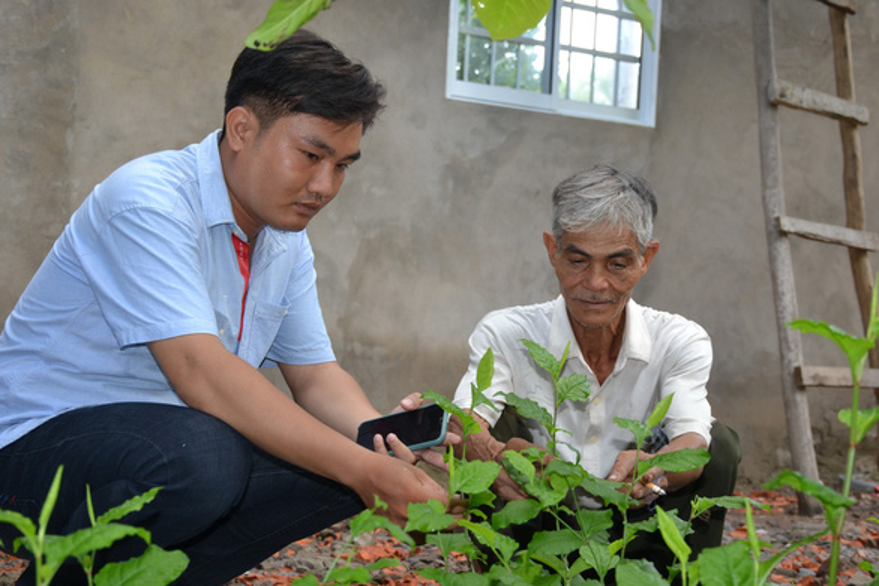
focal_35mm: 57
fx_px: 1392
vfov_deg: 23.8
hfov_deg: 35.0
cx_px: 440
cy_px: 293
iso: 400
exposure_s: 1/200
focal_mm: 38
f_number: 5.6
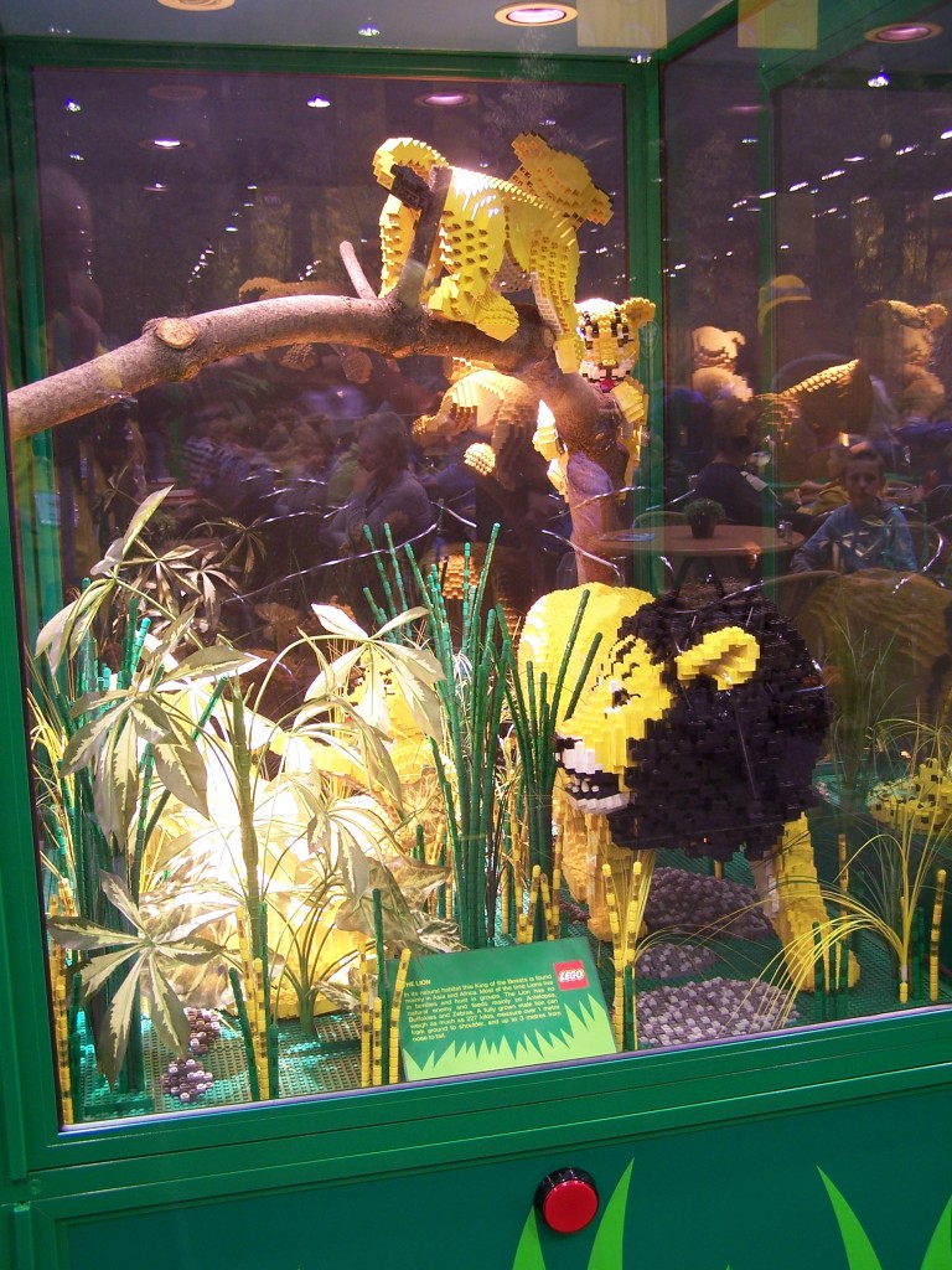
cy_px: 635
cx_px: 476
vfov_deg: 49.0
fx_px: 1393
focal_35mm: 38
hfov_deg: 37.7
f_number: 2.8
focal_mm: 6.3
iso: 80
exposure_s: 1/2
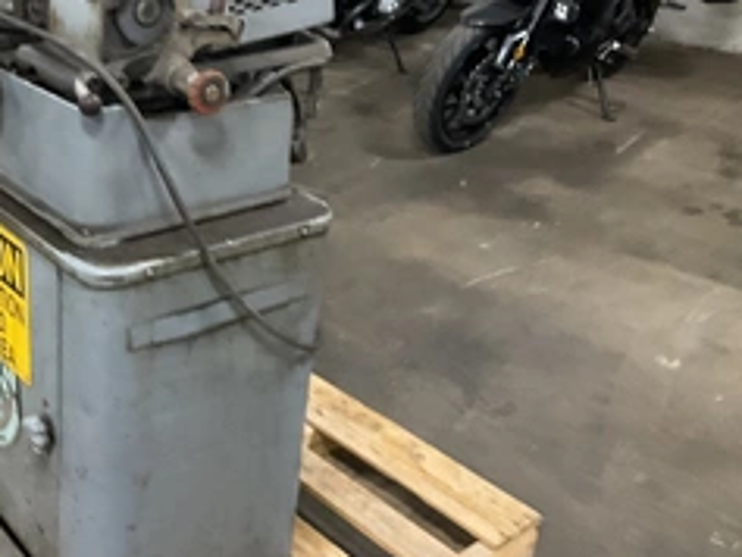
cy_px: 238
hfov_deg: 37.2
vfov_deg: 29.7
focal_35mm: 49
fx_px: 1051
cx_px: 125
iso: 320
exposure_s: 1/40
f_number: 1.8
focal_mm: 3
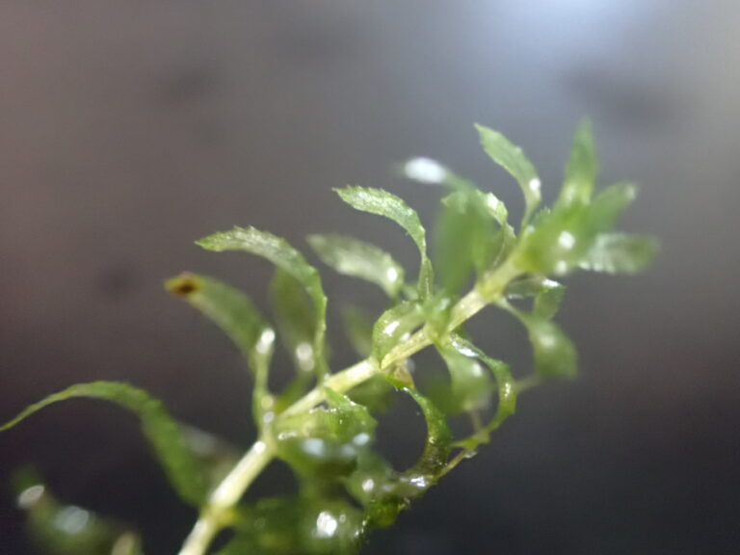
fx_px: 641
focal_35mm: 30
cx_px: 370
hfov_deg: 60.0
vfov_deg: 46.8
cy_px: 278
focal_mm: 5.4
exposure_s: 1/8
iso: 1600
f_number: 2.3
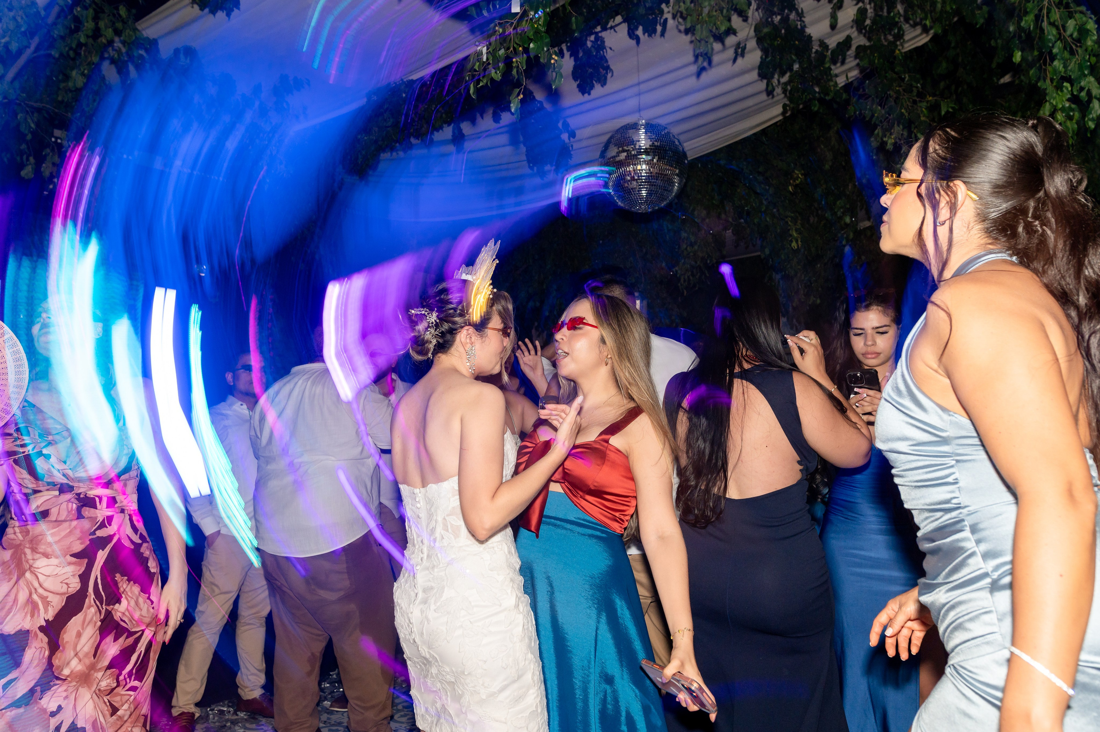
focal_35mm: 25
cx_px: 543
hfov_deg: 70.7
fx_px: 776
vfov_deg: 50.5
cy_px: 361
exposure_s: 1/13
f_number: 6.3
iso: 400
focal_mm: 24
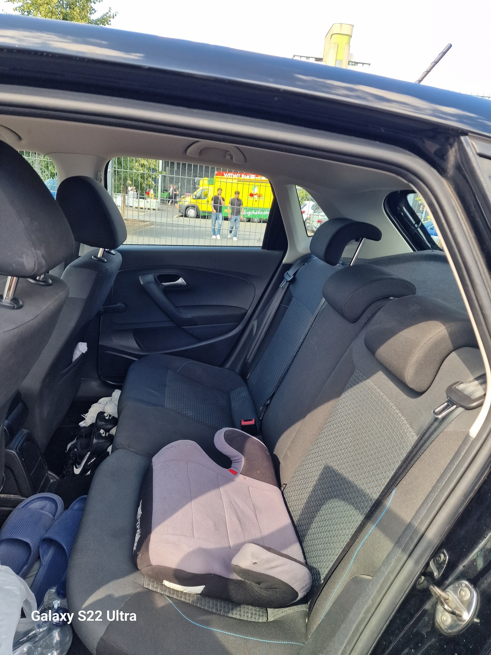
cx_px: 246
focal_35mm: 23
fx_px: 435
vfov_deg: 73.9
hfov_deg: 58.9
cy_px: 328
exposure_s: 1/180
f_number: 1.8
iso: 50
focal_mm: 6.4
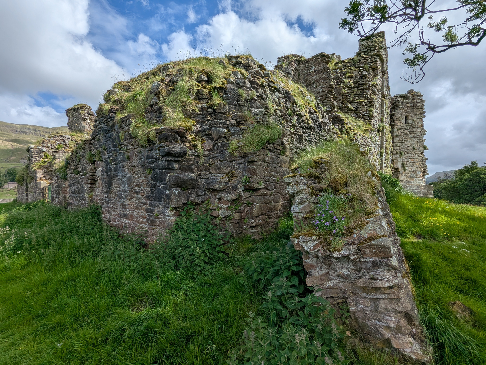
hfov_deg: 94.5
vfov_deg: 78.1
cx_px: 243
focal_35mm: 16
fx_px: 225
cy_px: 182
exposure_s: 1/2584
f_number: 2.2
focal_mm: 2.35
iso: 46
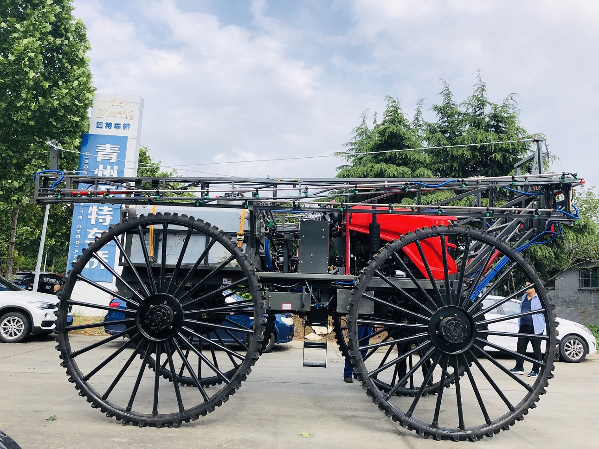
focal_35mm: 28
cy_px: 224
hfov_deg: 63.4
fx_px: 484
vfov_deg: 49.7
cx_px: 300
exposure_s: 1/1715
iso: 20
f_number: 1.8
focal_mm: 4
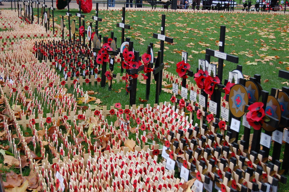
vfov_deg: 22.6
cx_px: 144
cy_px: 96
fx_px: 481
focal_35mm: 60
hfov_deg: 33.4
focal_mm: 40
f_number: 5.6
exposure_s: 1/125
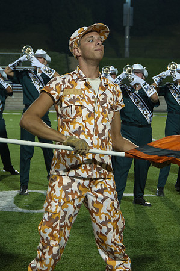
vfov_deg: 18.3
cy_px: 118
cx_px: 96
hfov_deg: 12.2
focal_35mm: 112
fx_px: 841
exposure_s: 1/160
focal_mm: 65
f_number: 5
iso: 1600
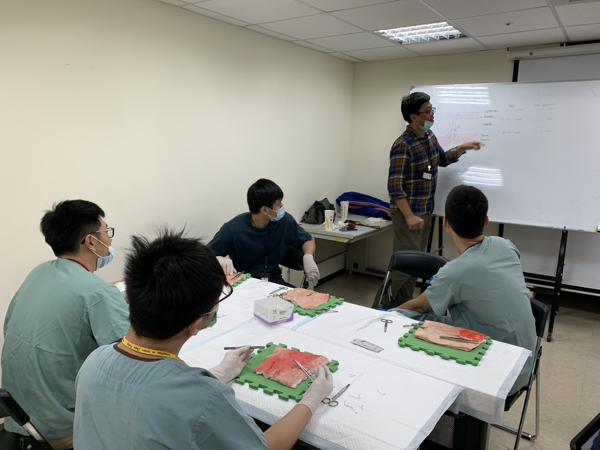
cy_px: 225
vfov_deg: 53.1
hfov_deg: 67.3
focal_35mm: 26
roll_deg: -0.7
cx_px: 300
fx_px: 451
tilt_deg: -10.8
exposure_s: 1/120
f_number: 1.8
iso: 64
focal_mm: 4.25
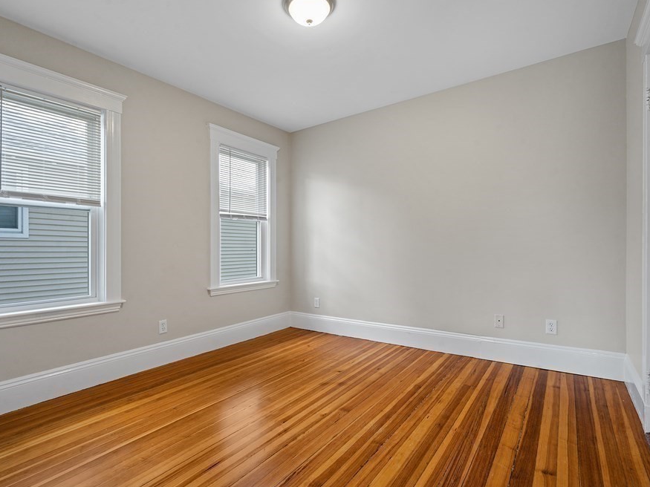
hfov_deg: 87.7
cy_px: 247
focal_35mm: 18
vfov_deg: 71.6
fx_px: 338
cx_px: 315
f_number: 10
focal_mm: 16
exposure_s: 1
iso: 500
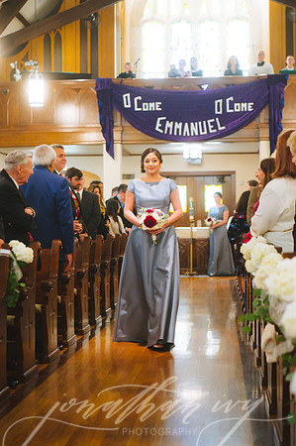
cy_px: 223
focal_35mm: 70
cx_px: 148
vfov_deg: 28.9
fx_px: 865
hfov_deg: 19.4
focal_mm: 70
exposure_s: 1/160
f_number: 2.8
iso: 2500
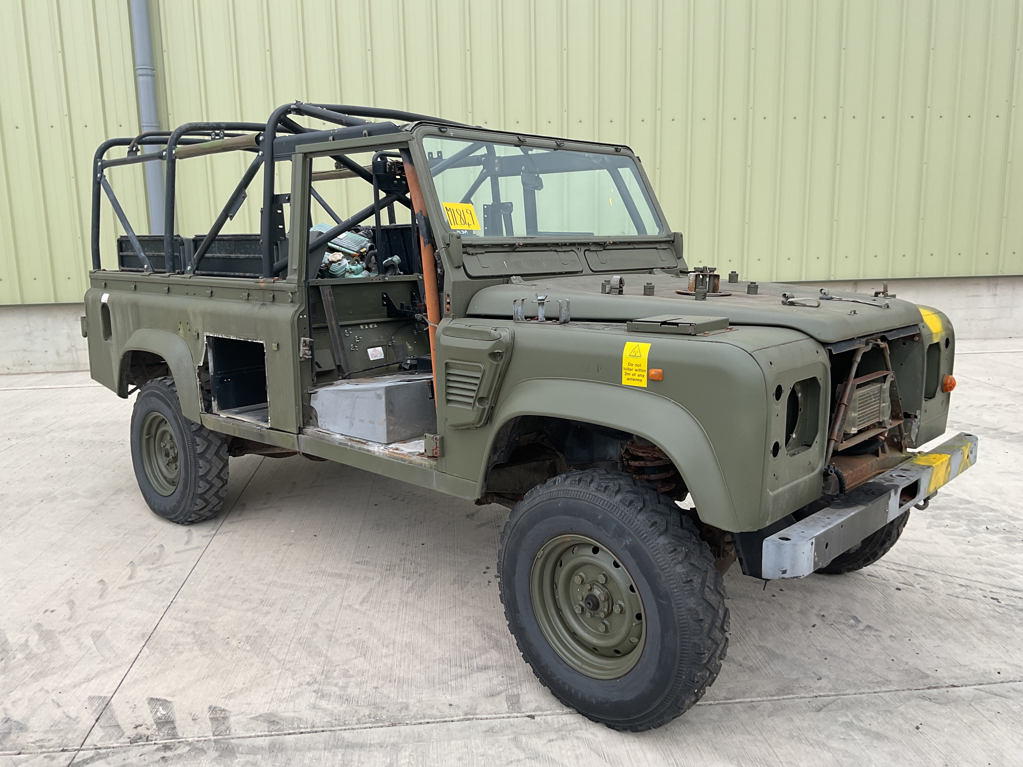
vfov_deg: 48.2
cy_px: 384
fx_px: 857
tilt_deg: -10.5
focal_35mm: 29
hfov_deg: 61.7
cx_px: 512
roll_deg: +1.3
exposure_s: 1/551
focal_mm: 3
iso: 16
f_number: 1.8
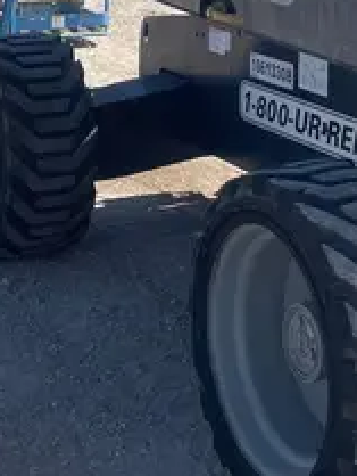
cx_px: 432
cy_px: -19
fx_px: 1250
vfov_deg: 20.7
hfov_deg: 15.6
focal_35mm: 91
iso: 32
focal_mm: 4.2
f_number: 1.6
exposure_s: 1/2020
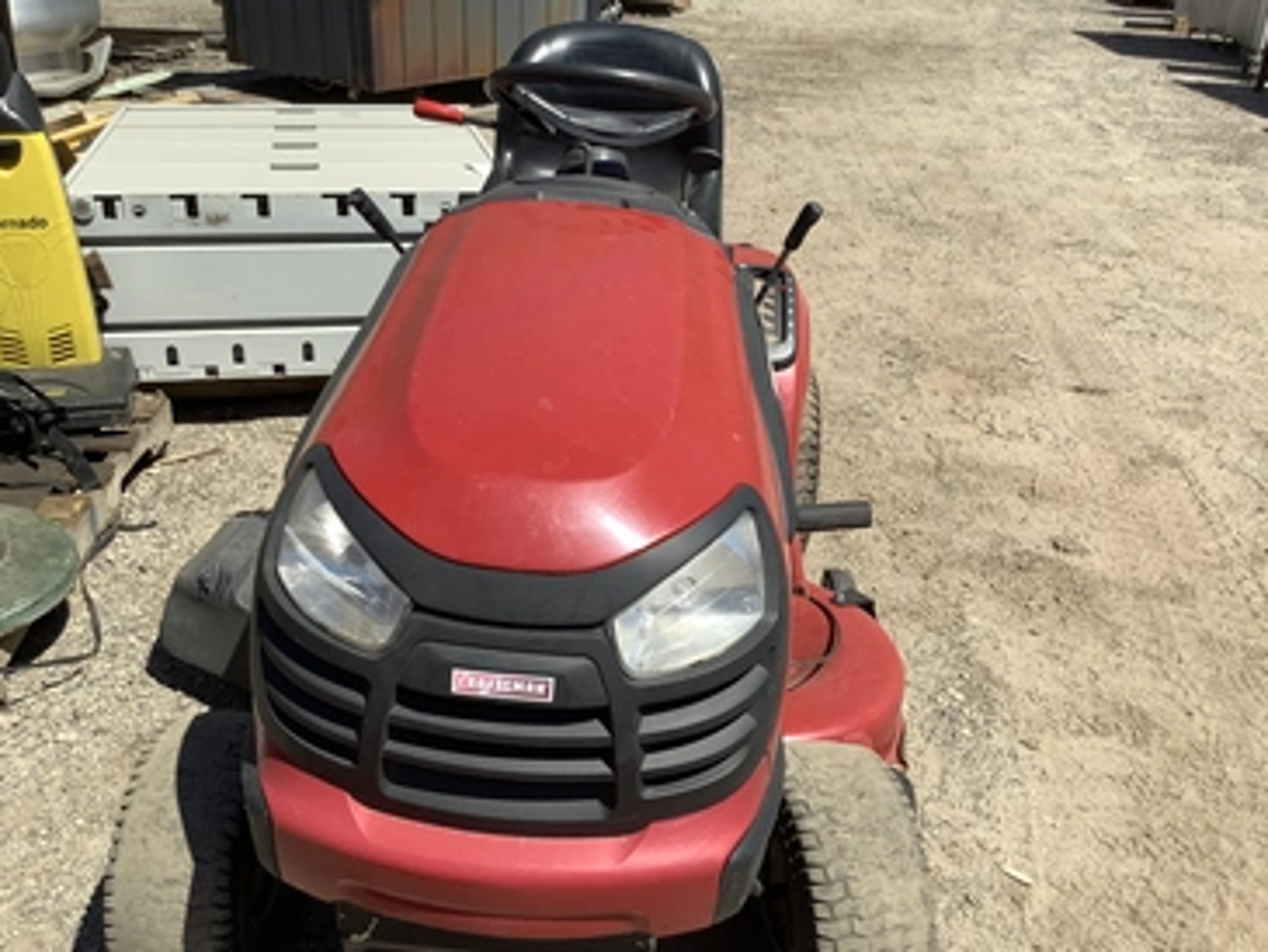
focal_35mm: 34
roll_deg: -0.4
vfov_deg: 41.8
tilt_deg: -25.0
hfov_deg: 53.9
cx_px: 608
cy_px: 500
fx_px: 1246
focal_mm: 3.3
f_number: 2.4
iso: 25
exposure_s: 1/1431
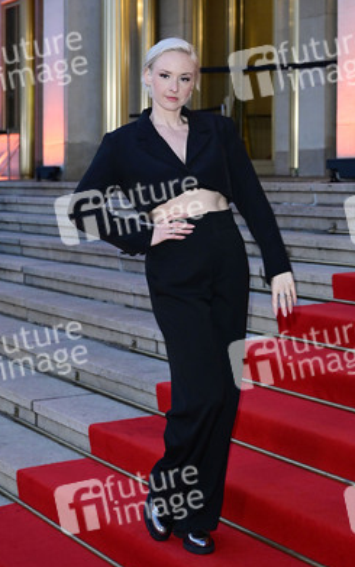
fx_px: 836
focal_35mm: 54
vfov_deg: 37.5
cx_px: 171
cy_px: 284
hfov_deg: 24.0
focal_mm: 52
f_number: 4.5
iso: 4000
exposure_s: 1/200
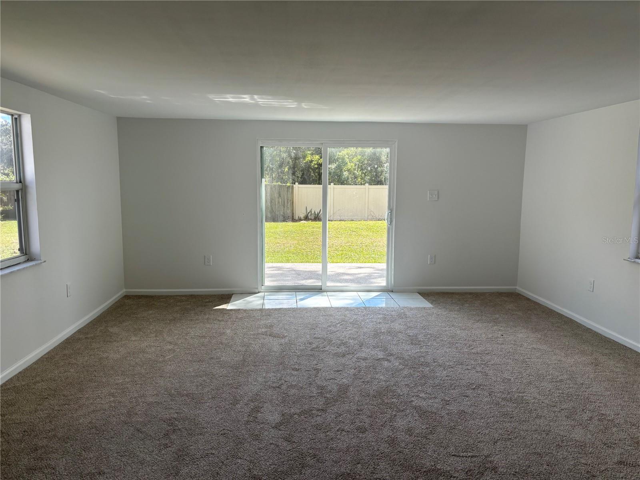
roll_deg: -0.3
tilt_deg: -7.3
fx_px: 481
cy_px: 240
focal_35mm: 26
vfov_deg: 53.1
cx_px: 320
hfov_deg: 67.3
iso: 50
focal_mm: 5.96
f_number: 1.6
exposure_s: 1/385
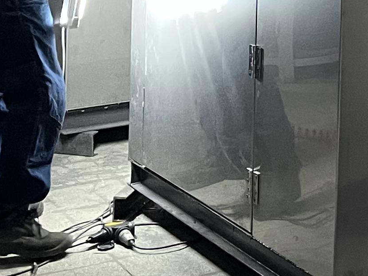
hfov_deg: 14.3
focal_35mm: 127
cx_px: 577
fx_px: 1350
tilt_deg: -1.9
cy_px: -209
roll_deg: -1.6
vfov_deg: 11.0
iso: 400
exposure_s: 1/50
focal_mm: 5.1
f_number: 1.6
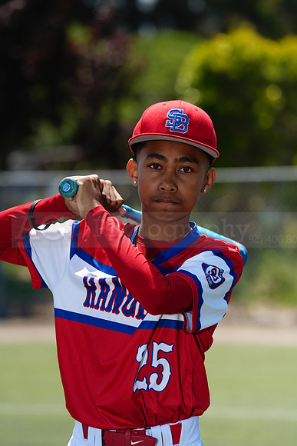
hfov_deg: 6.9
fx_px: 2473
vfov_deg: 10.3
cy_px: 223
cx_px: 148
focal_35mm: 200
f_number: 5
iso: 50
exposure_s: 1/250
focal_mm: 200
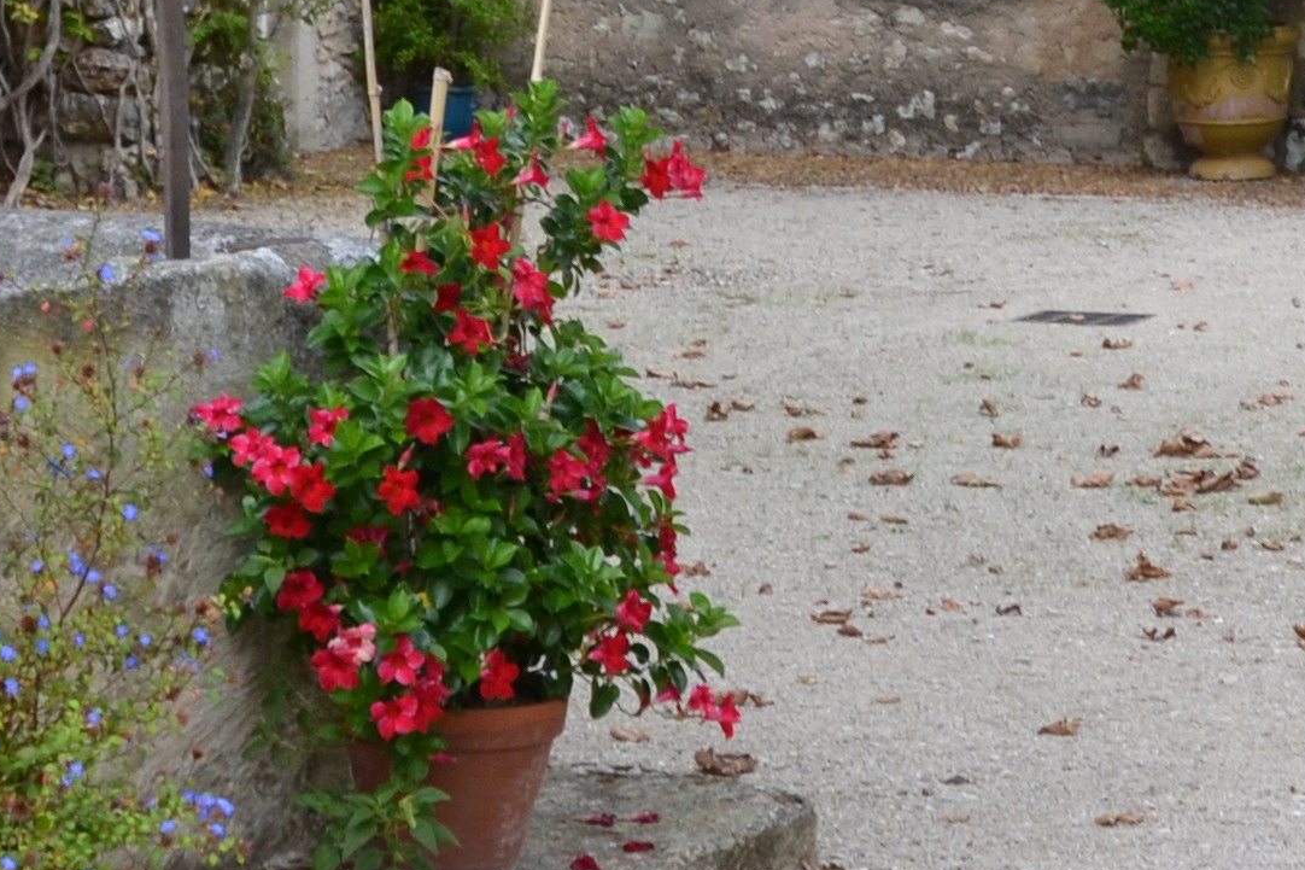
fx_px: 4168
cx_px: 792
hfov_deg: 17.8
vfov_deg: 11.5
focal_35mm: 115
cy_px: -379
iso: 220
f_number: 5.6
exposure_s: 1/125
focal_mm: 18
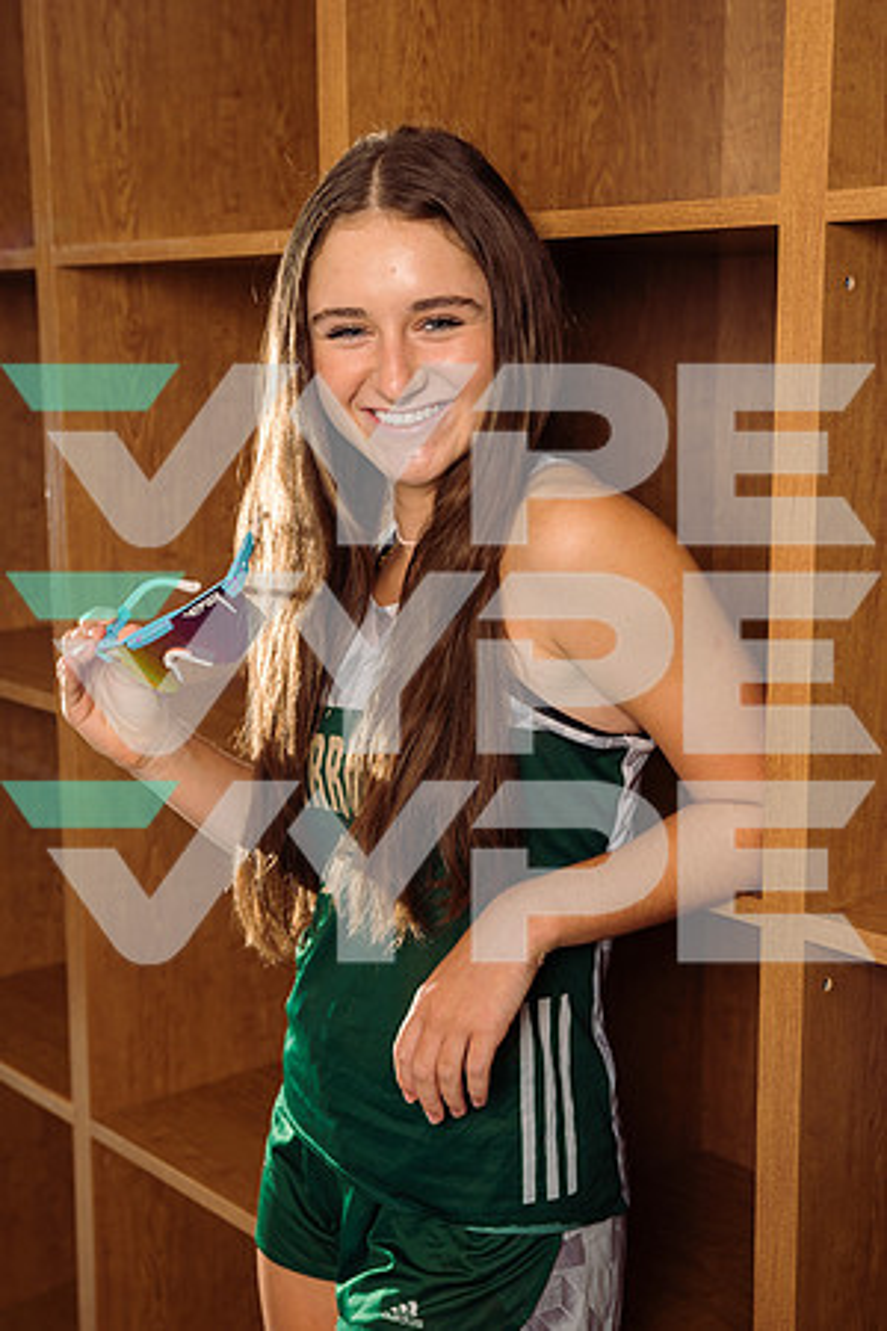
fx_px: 1922
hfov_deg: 26.0
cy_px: 666
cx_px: 444
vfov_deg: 38.2
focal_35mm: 52
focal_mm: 52
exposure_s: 1/250
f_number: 5.6
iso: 125
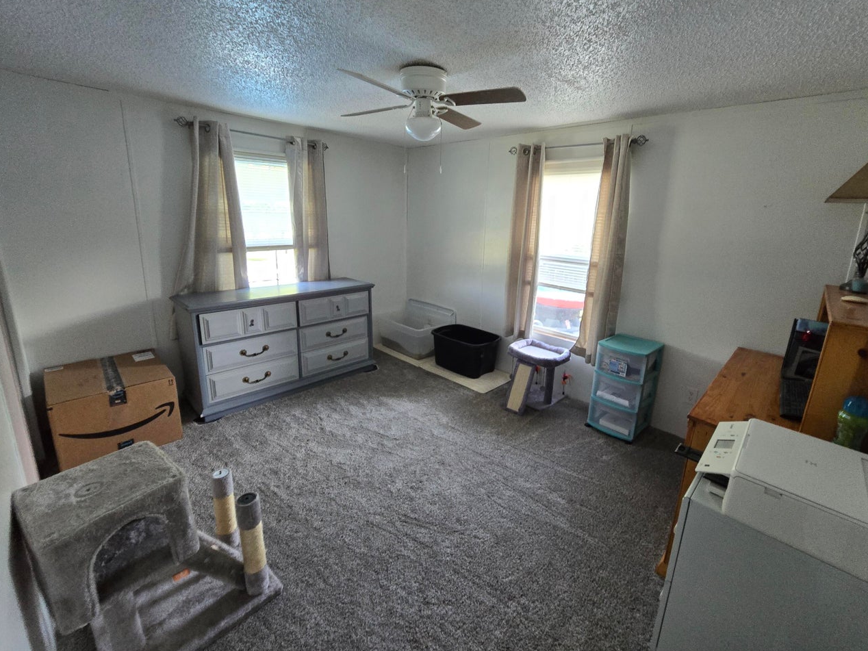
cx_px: 464
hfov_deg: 101.9
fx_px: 351
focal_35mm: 14
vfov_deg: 85.6
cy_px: 309
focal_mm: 2.2
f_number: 2.2
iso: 400
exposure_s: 1/60
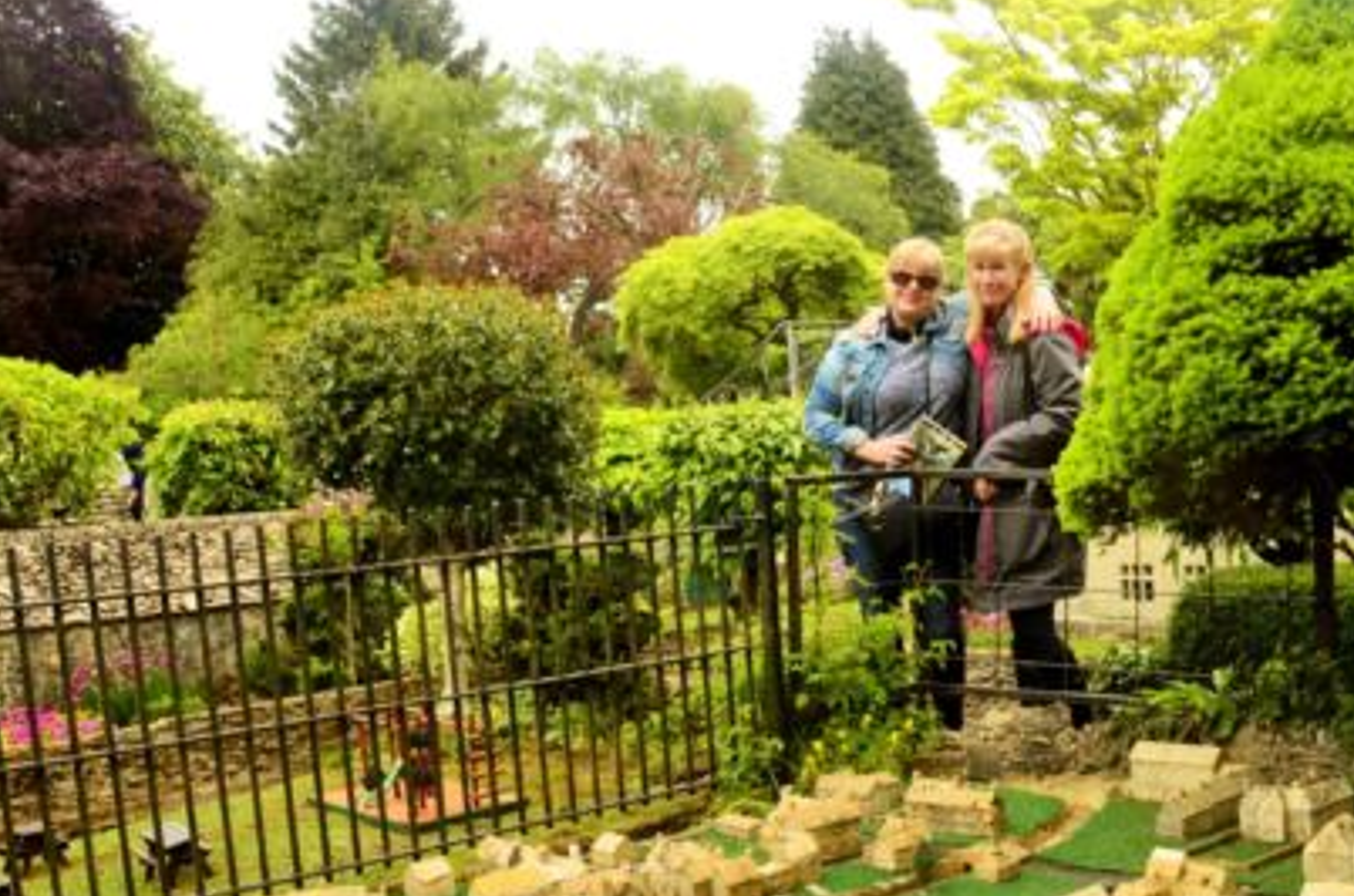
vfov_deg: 30.5
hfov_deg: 44.4
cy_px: 679
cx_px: 967
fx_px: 1613
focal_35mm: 43
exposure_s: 1/25
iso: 200
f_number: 16
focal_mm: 18
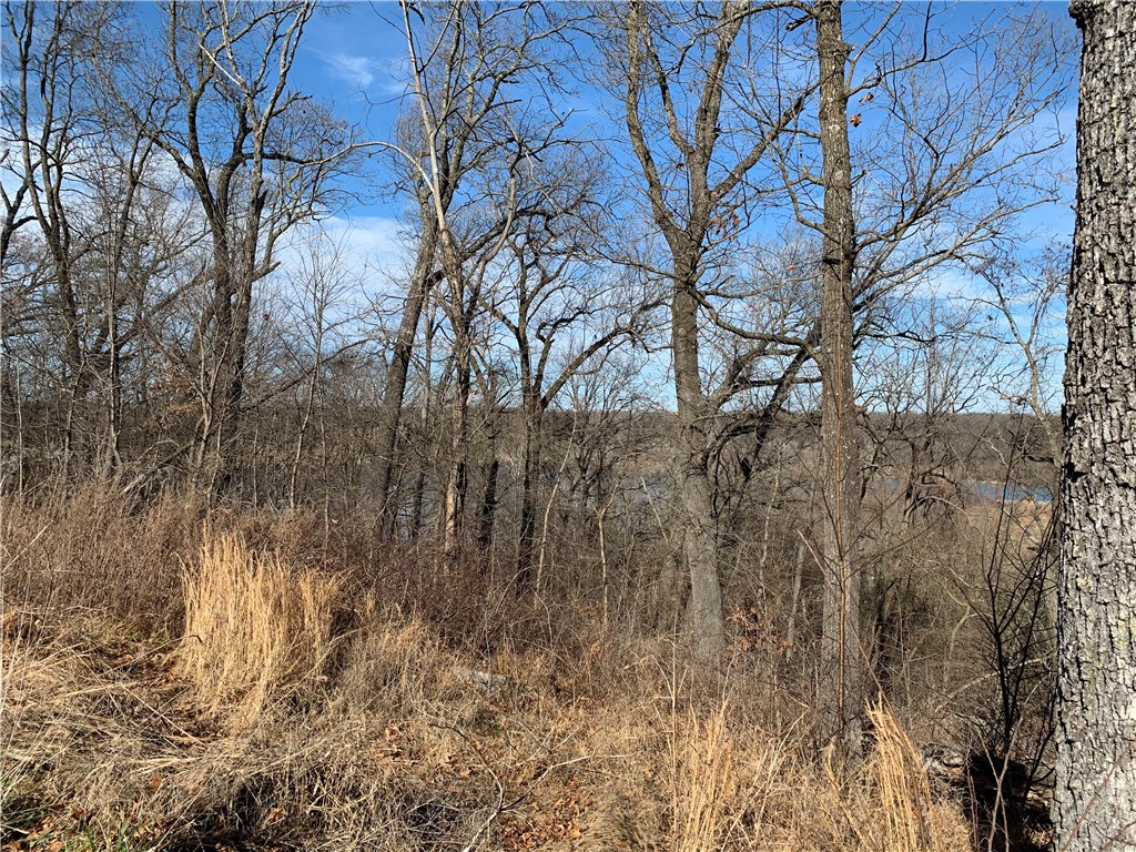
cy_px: 426
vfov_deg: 53.1
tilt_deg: +2.1
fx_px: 853
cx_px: 568
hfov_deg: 67.3
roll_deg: -1.0
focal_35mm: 26
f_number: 1.8
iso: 25
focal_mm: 4.25
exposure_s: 1/1779
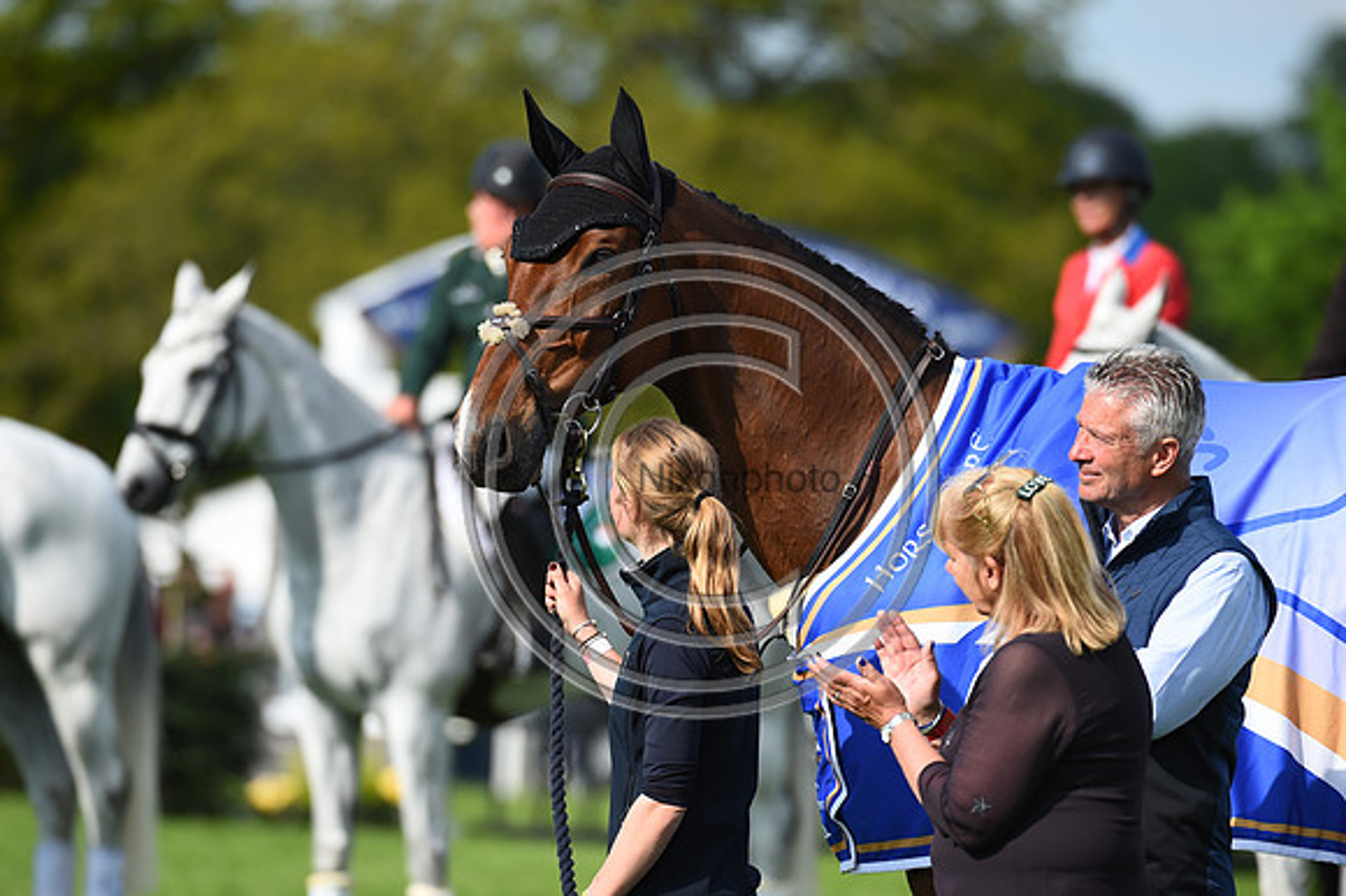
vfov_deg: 3.4
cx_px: 673
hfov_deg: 5.2
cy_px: 448
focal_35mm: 400
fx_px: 14946
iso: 360
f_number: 5.6
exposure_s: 1/1250
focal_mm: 400
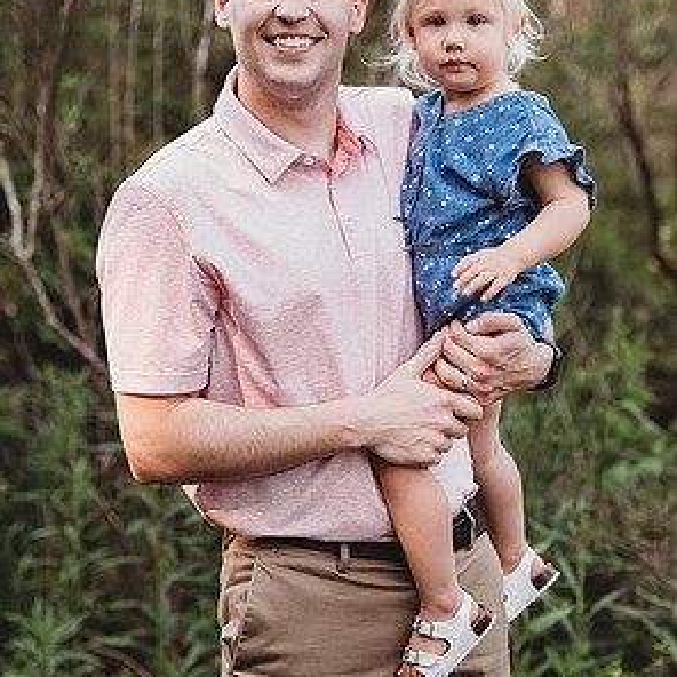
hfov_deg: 15.8
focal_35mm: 110
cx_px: 336
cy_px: 306
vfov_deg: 15.8
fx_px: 2434
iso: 160
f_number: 2.8
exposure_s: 1/200
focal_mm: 85
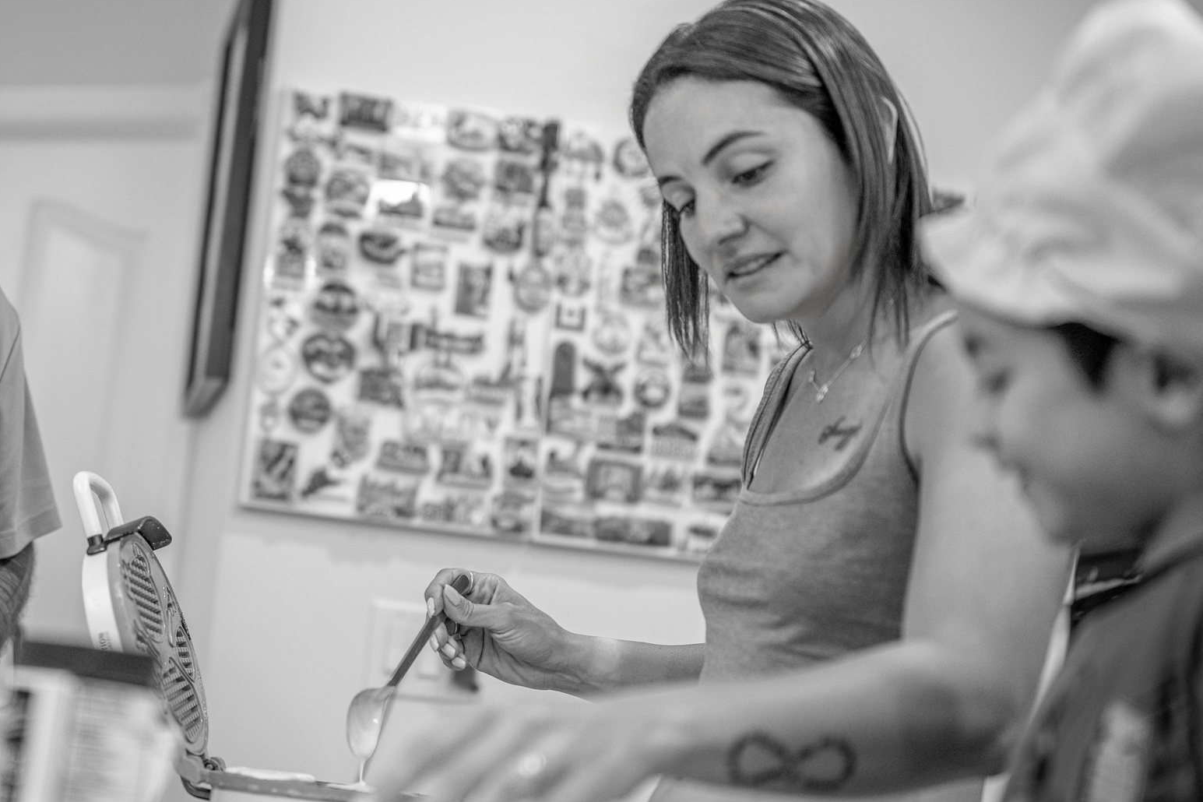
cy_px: 341
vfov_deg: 23.4
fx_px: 1938
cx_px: 312
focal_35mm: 58
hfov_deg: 33.8
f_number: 1.2
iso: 200
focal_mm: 35
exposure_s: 1/200
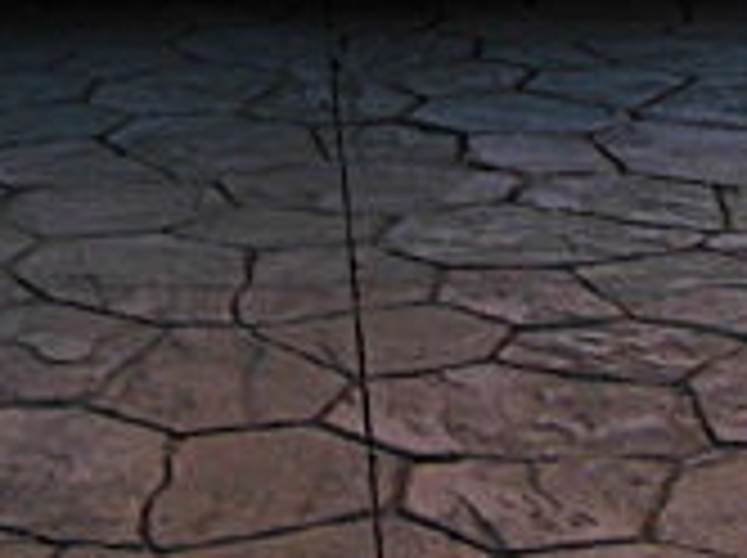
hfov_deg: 14.2
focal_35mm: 139
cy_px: -338
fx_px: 2995
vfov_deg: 10.2
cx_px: 234
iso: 50
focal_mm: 6.3
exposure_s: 1/100
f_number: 2.8
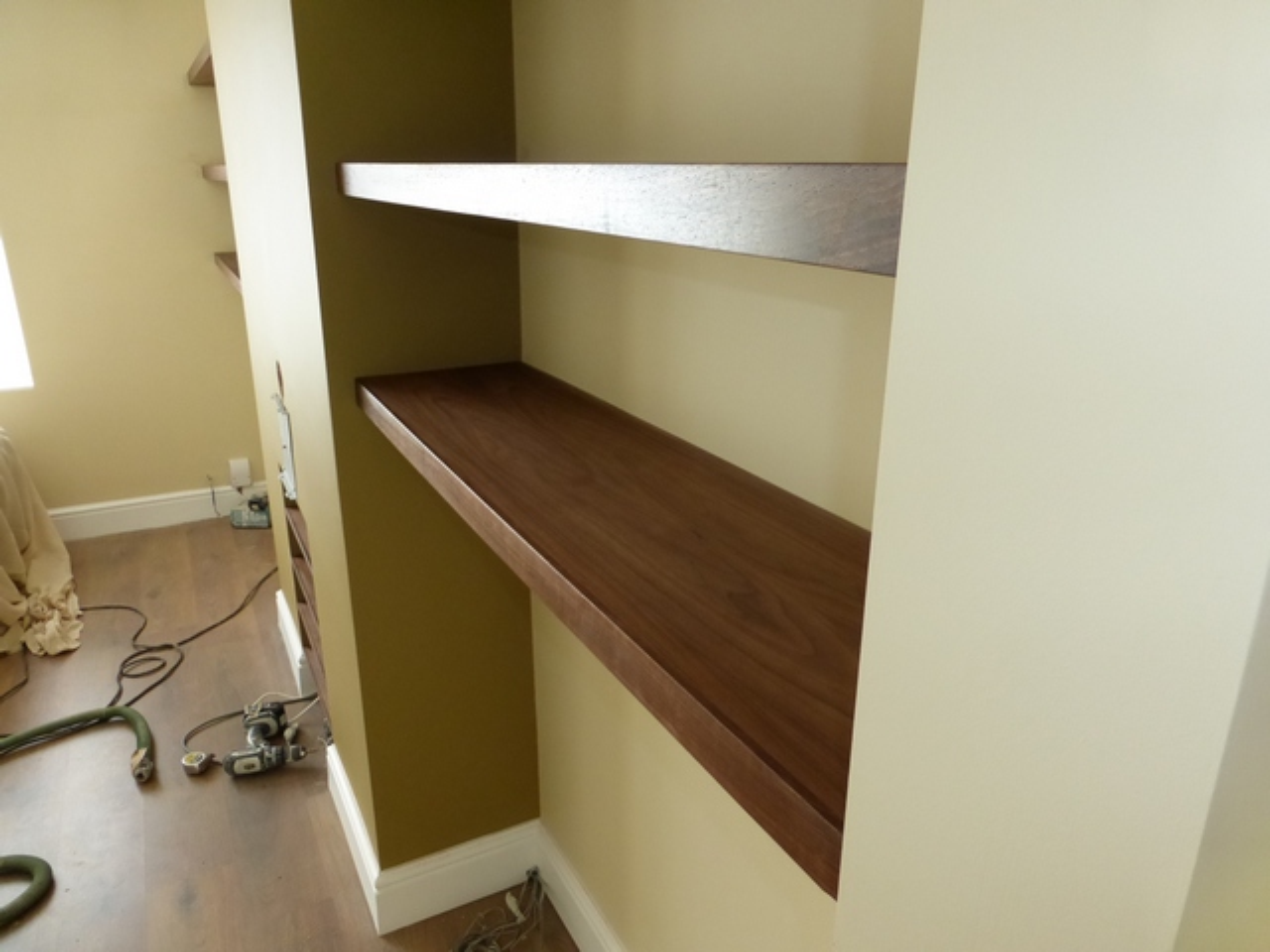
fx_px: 881
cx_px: 635
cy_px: 476
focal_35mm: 24
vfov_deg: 56.8
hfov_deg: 71.6
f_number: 3.3
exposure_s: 1/60
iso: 320
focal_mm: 4.3
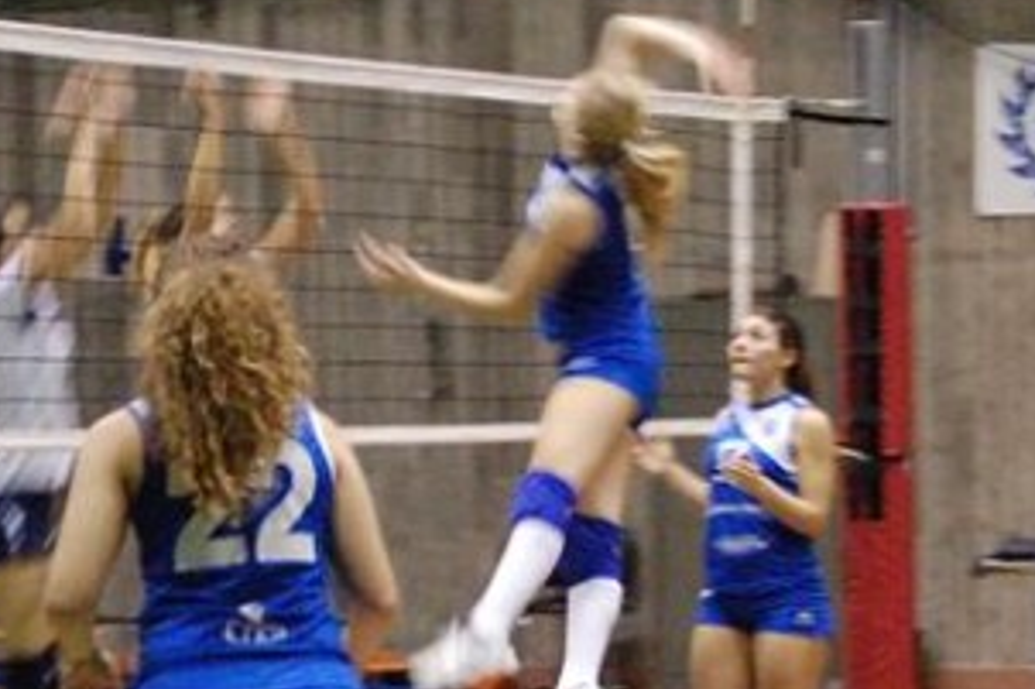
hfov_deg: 10.8
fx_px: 5493
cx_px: 603
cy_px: 473
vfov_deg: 7.2
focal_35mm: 191
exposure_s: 1/40
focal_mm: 55
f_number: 4
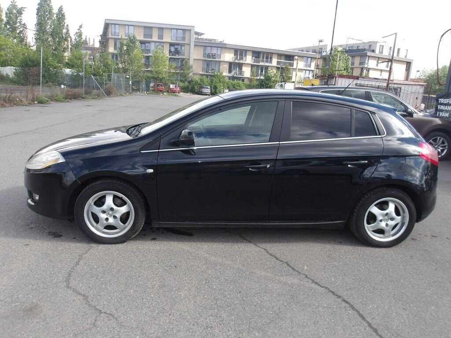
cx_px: 226
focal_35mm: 27
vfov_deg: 51.4
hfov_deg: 65.3
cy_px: 169
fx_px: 352
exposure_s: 1/563
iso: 100
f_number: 3
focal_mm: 4.9
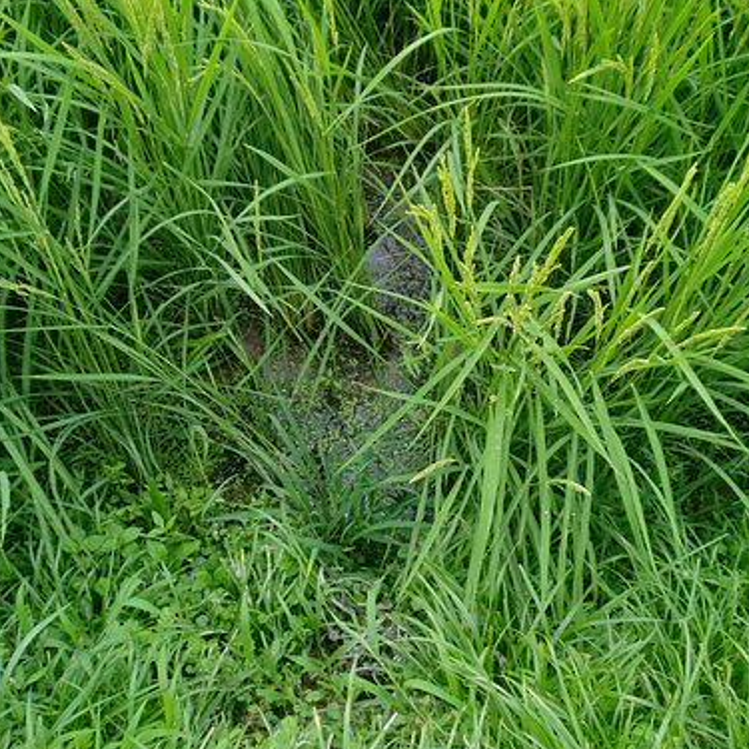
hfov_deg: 40.9
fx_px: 1004
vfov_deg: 40.9
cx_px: 374
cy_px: 366
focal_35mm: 41
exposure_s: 1/60
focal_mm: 5.58
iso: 100
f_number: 2.8
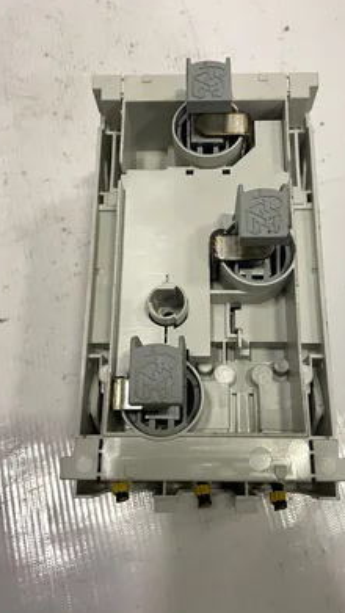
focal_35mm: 29
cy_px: 309
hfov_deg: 40.1
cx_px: 196
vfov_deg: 66.1
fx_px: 472
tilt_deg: -70.9
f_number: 1.6
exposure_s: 1/60
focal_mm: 4.2
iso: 100
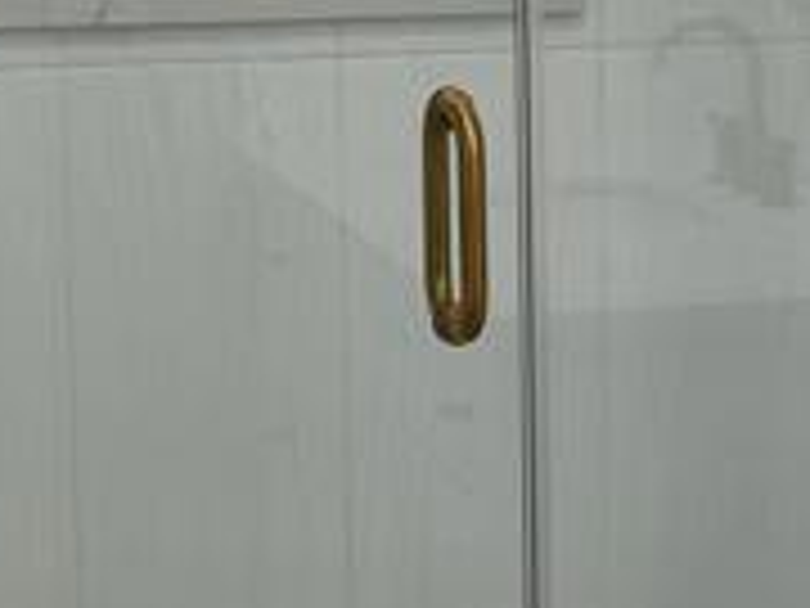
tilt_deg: -8.0
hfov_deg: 13.2
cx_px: 724
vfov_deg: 10.0
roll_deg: +1.0
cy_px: 207
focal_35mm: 148
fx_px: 3463
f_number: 1.5
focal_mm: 5.7
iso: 40
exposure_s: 1/120
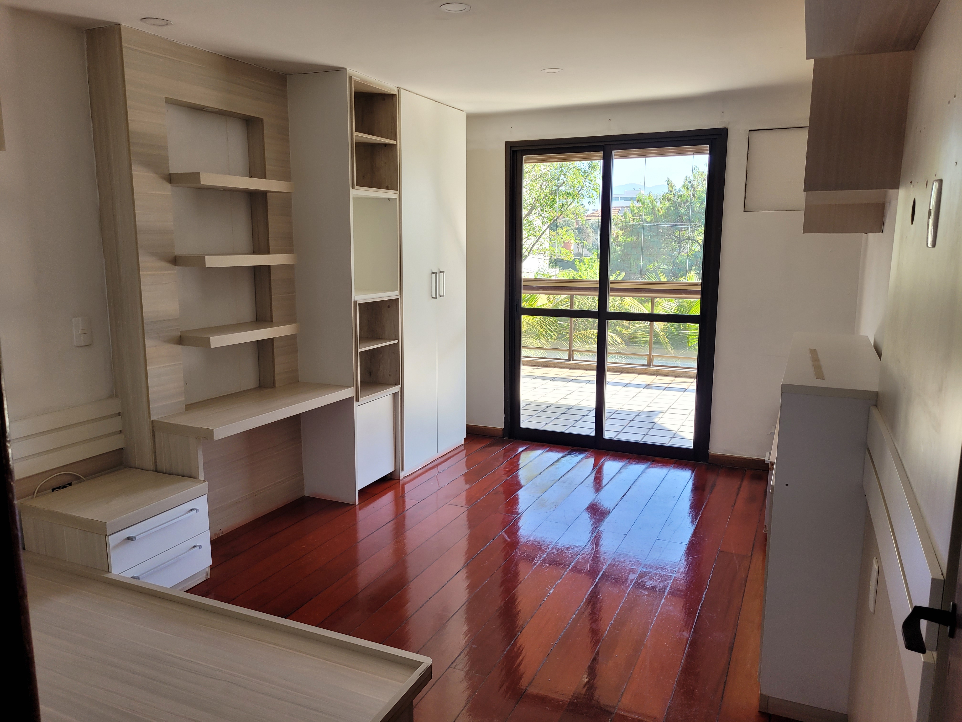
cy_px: 361
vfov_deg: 53.1
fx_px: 723
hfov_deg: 67.3
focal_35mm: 26
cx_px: 481
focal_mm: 5.4
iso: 80
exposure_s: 1/120
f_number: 1.8
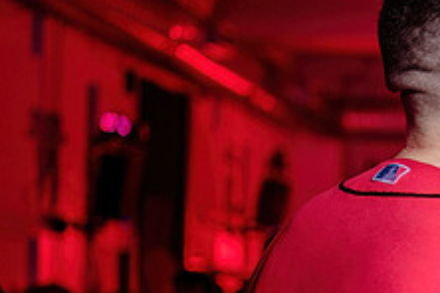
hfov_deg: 14.6
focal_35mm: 136
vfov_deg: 10.0
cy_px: 310
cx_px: 519
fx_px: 1662
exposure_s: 1/80
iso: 500
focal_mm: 52
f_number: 2.8
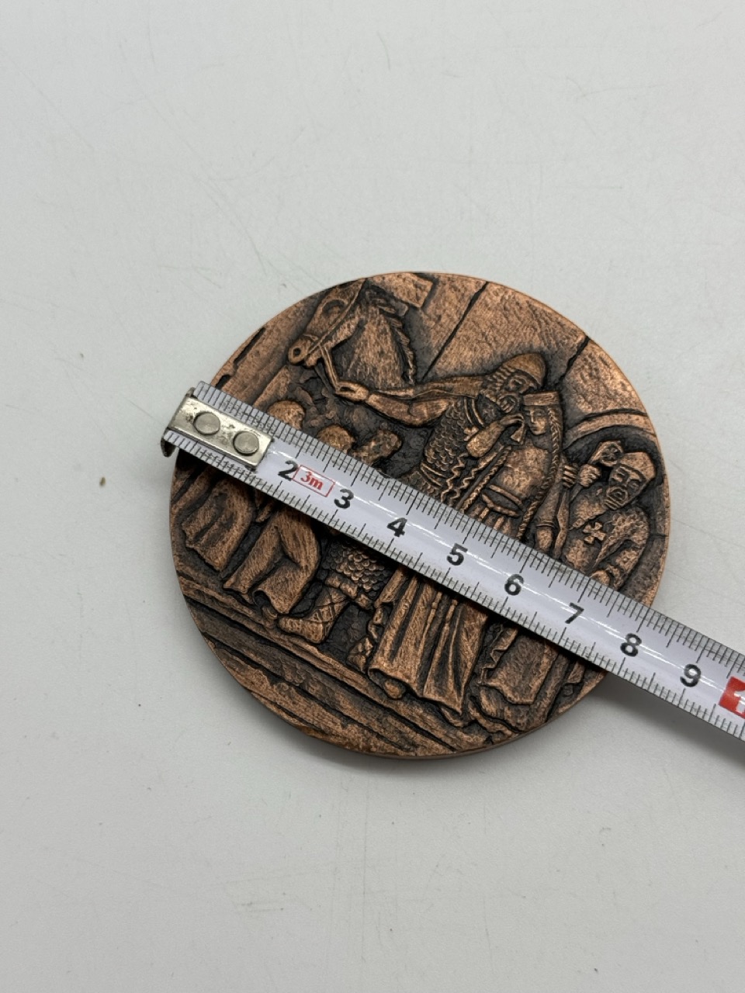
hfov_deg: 30.3
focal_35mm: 48
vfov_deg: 39.7
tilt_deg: -74.1
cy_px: 496
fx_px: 1377
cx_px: 372
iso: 64
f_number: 1.78
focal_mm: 6.76
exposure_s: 1/651
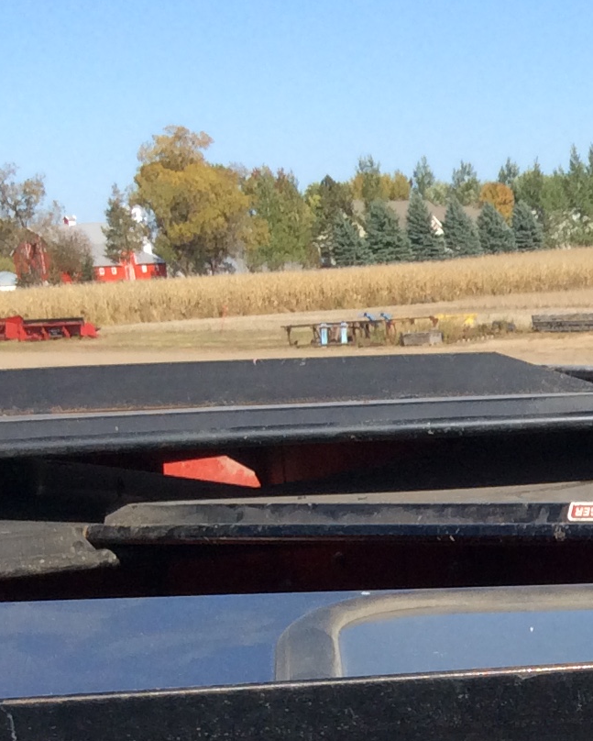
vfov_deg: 18.5
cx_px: 942
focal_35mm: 100
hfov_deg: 14.2
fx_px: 2193
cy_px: 797
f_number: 2.4
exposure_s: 1/1059
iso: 32
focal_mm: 3.3
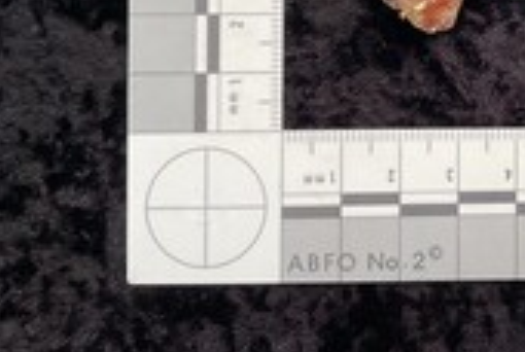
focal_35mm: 62
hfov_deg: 30.3
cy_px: -26
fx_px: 906
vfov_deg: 21.0
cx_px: 510
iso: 80
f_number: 1.8
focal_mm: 3
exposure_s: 1/50
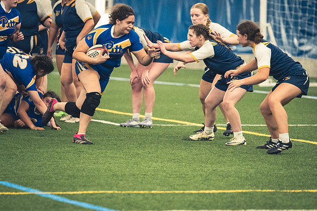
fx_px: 2640
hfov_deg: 6.9
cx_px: 158
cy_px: 106
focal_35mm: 300
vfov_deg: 4.6
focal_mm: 200
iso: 12800
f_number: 2.8
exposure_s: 1/500
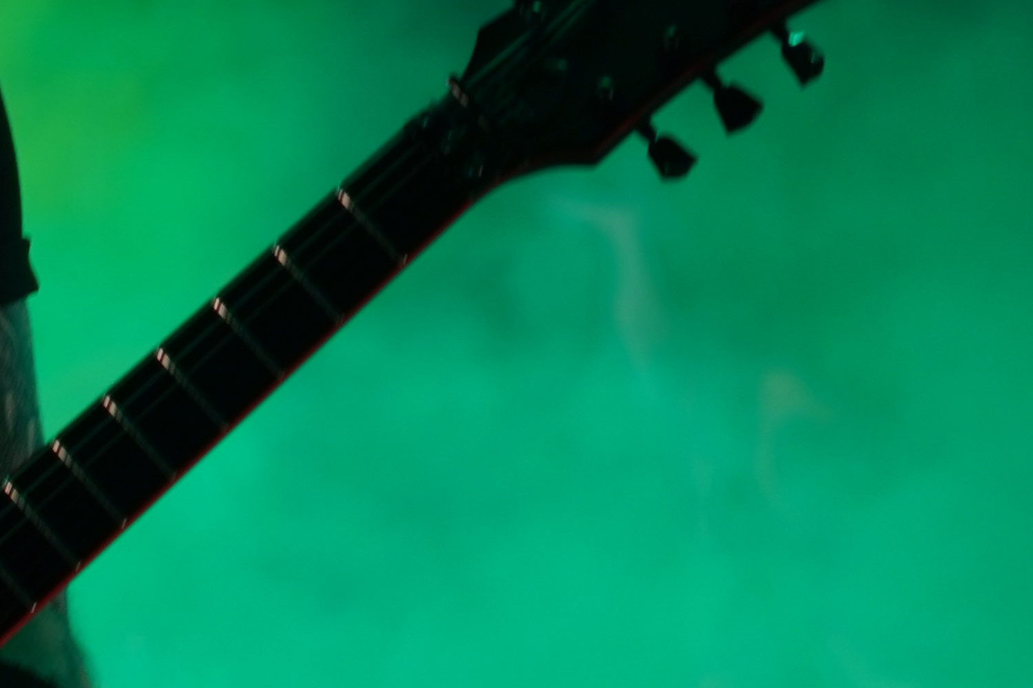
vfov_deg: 3.3
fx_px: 12051
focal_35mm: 420
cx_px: -408
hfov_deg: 4.9
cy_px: 376
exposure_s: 1/125
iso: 320
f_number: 4
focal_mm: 105
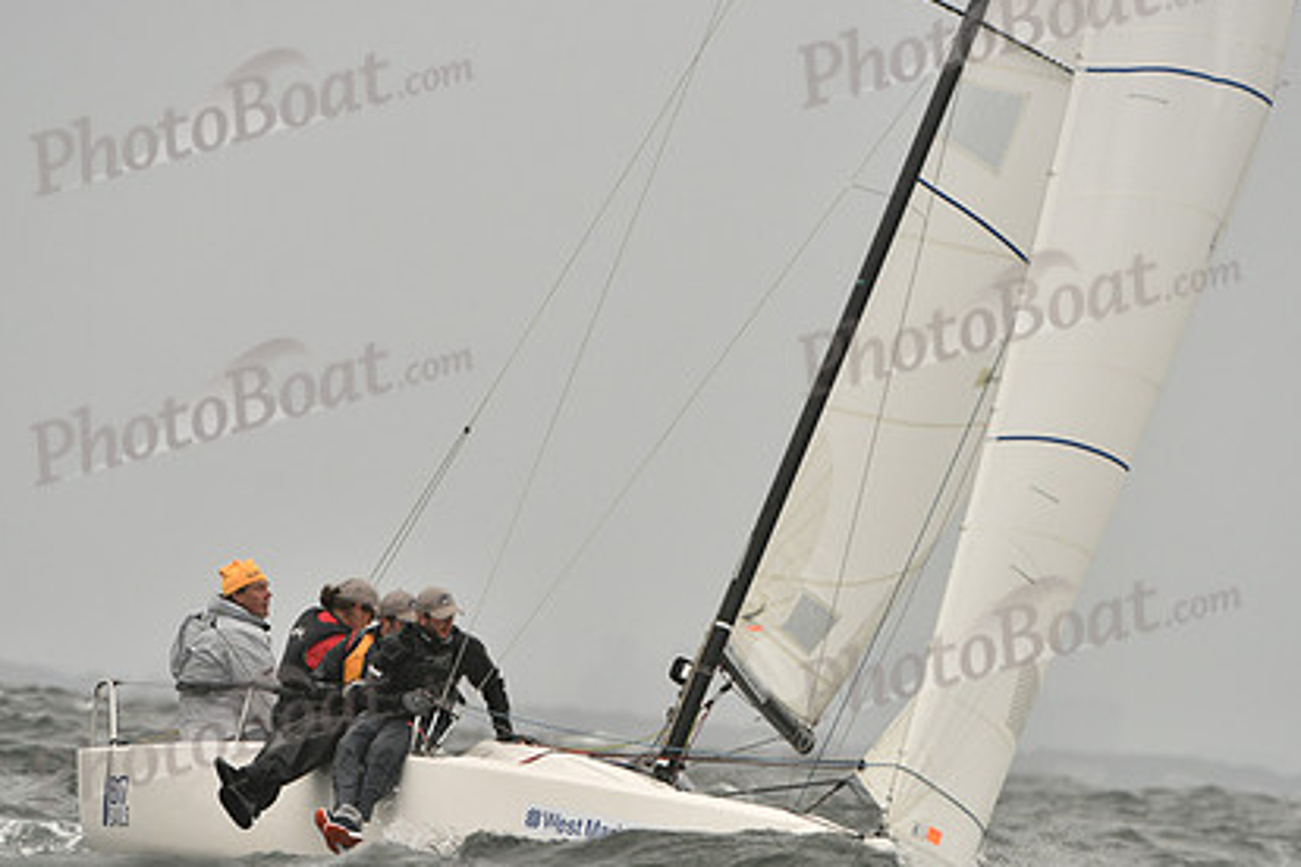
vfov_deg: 2.5
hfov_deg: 3.7
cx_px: 638
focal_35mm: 560
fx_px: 20236
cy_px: 523
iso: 400
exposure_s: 1/1250
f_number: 7.1
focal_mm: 400
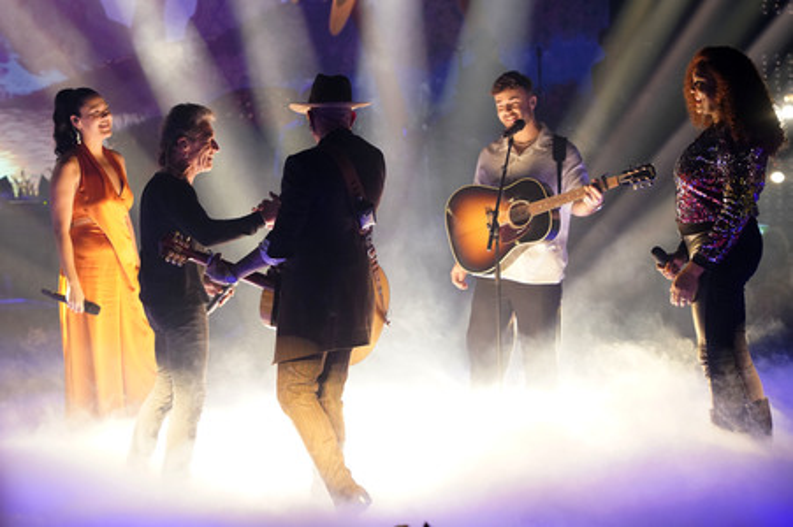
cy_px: 264
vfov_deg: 13.0
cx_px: 396
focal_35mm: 105
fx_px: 2311
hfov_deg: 19.5
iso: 3200
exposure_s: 1/125
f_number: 5.6
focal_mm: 105
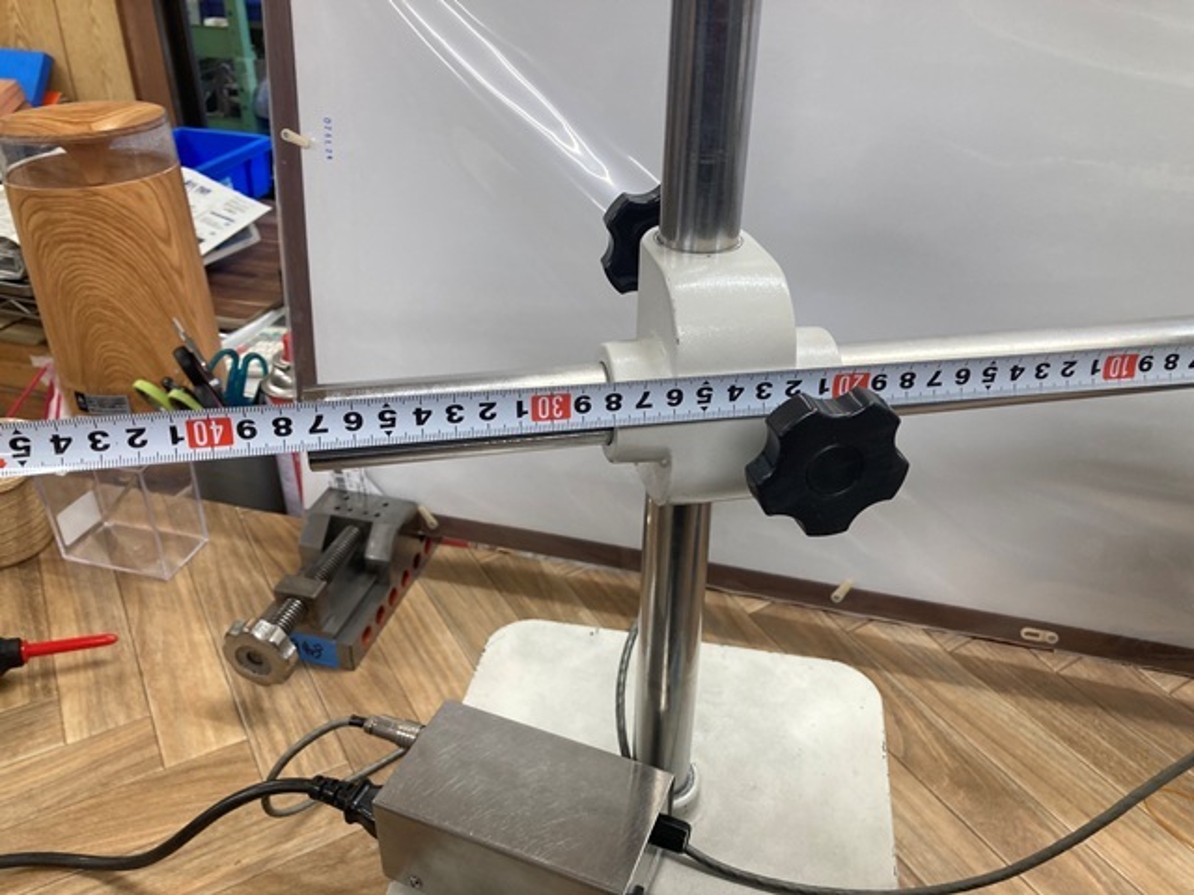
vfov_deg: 49.7
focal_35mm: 28
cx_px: 597
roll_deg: -0.7
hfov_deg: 63.4
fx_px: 966
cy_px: 448
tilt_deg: -31.8
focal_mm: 3.99
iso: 64
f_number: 1.8
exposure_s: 1/60
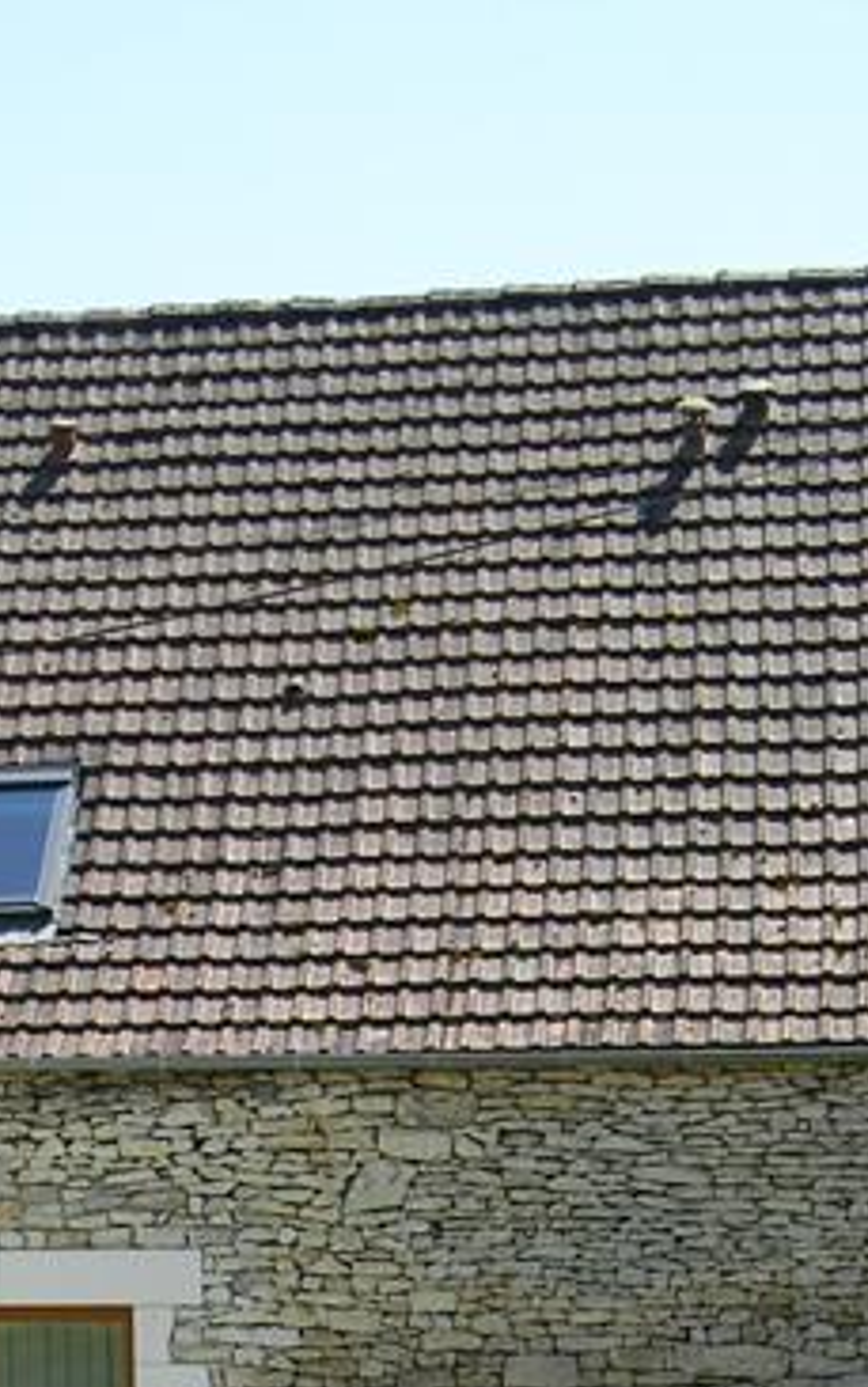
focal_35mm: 95
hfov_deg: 13.7
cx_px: 258
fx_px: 3593
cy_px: 1448
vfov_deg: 21.0
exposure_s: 1/522
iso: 80
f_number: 3.8
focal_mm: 7.3
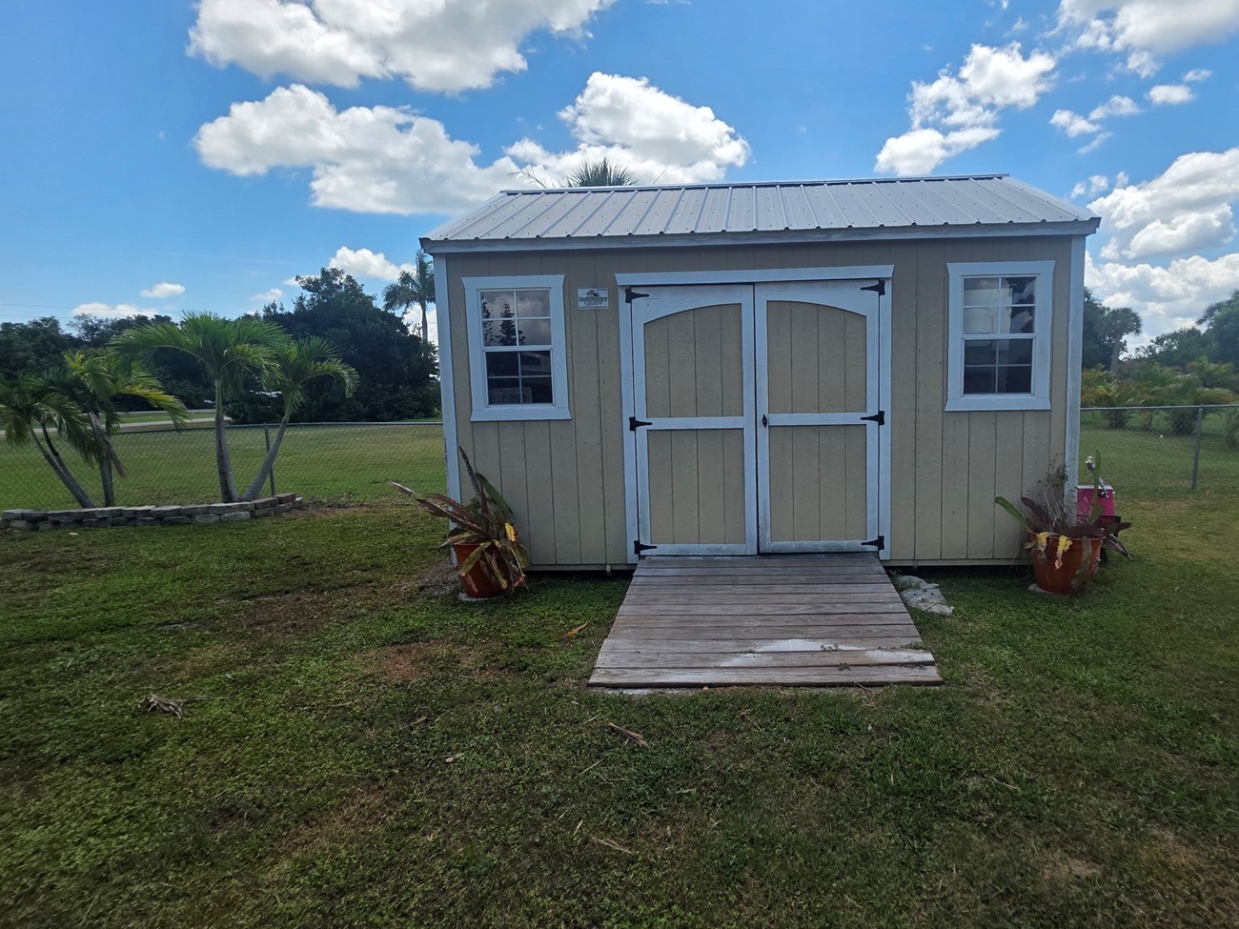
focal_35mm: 16
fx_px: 573
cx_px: 734
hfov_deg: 93.4
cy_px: 454
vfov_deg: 78.1
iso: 40
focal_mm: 2.2
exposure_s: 1/1723
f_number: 1.9
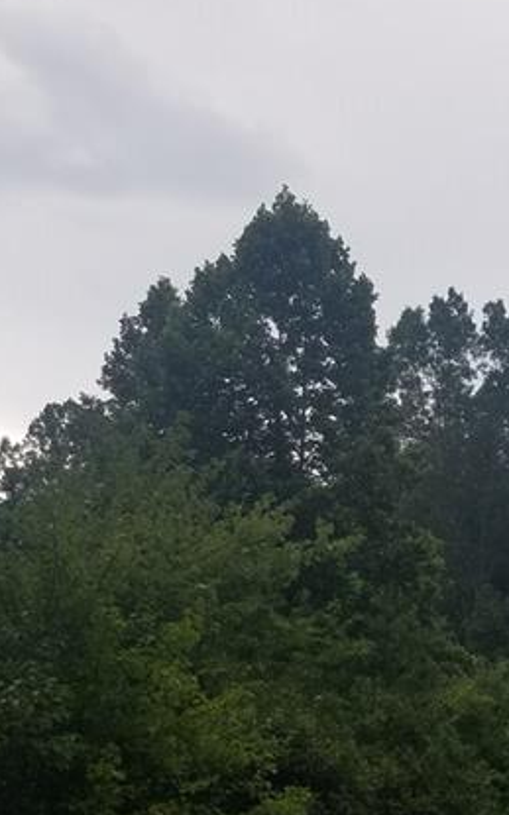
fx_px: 1133
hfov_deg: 24.1
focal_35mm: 51
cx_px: 525
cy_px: 536
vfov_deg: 39.2
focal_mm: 4.2
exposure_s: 1/540
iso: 50
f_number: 1.7
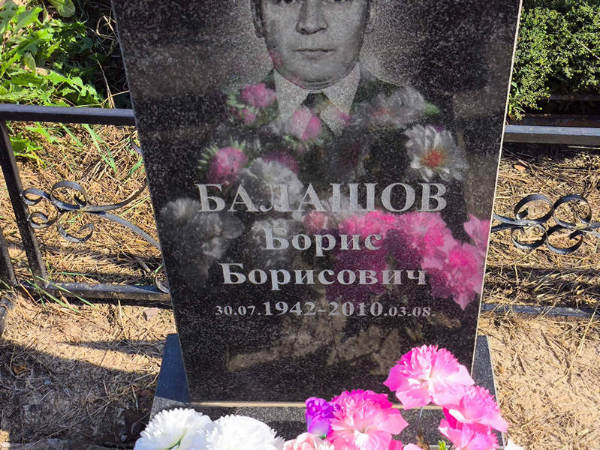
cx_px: 300
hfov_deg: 38.2
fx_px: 867
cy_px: 225
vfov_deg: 29.1
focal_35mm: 50
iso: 50
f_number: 1.7
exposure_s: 1/1046
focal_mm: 4.71
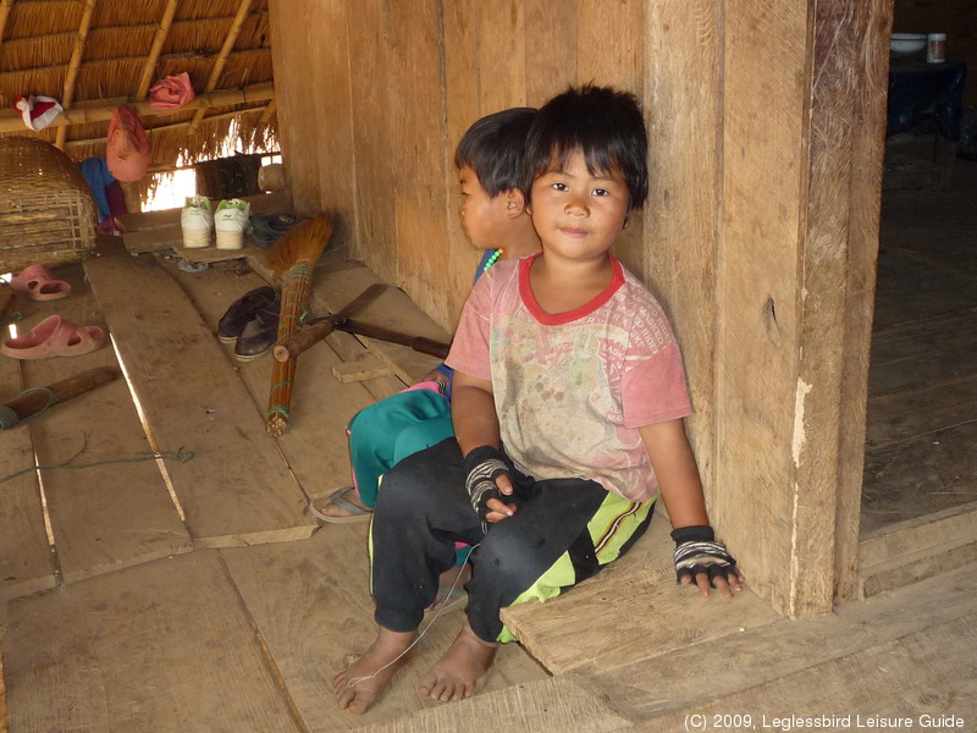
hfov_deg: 40.4
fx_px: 1327
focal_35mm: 47
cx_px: 488
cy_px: 366
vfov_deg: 30.9
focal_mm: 5.8
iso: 200
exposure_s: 1/30
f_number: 3.6
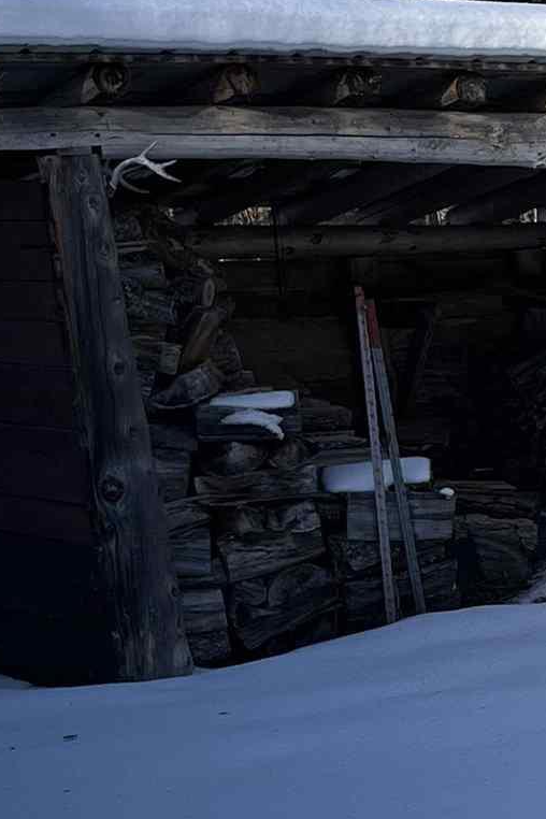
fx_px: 2480
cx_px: 1482
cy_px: 511
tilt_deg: -9.5
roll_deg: +1.4
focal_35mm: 109
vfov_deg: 18.7
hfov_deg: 10.2
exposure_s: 1/2463
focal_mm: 5.1
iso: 50
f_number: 1.6
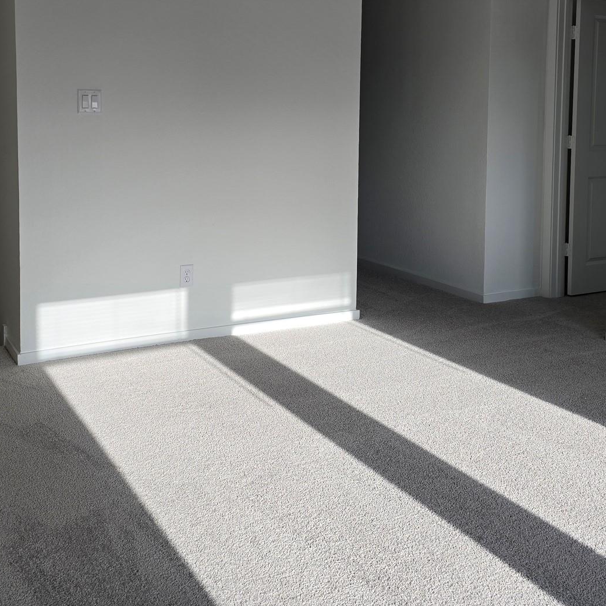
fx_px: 792
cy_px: 171
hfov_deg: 41.8
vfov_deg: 41.0
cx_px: 272
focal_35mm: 40
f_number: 1.7
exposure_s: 1/215
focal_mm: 6.3
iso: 12
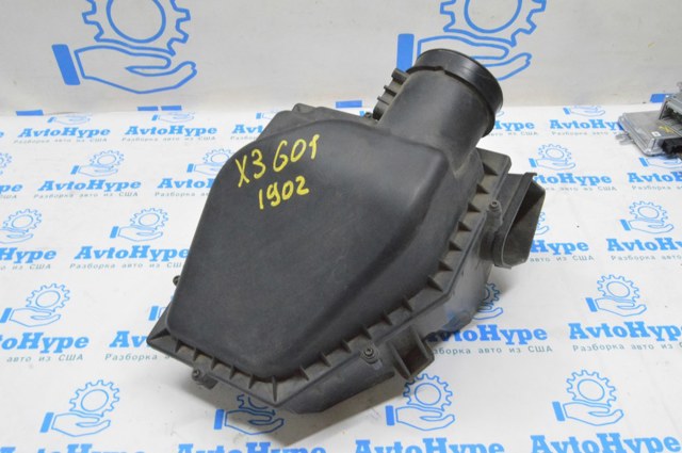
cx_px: 341
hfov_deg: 55.2
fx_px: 653
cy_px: 226
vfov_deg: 38.3
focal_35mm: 34
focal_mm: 23
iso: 6400
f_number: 20
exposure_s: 1/15
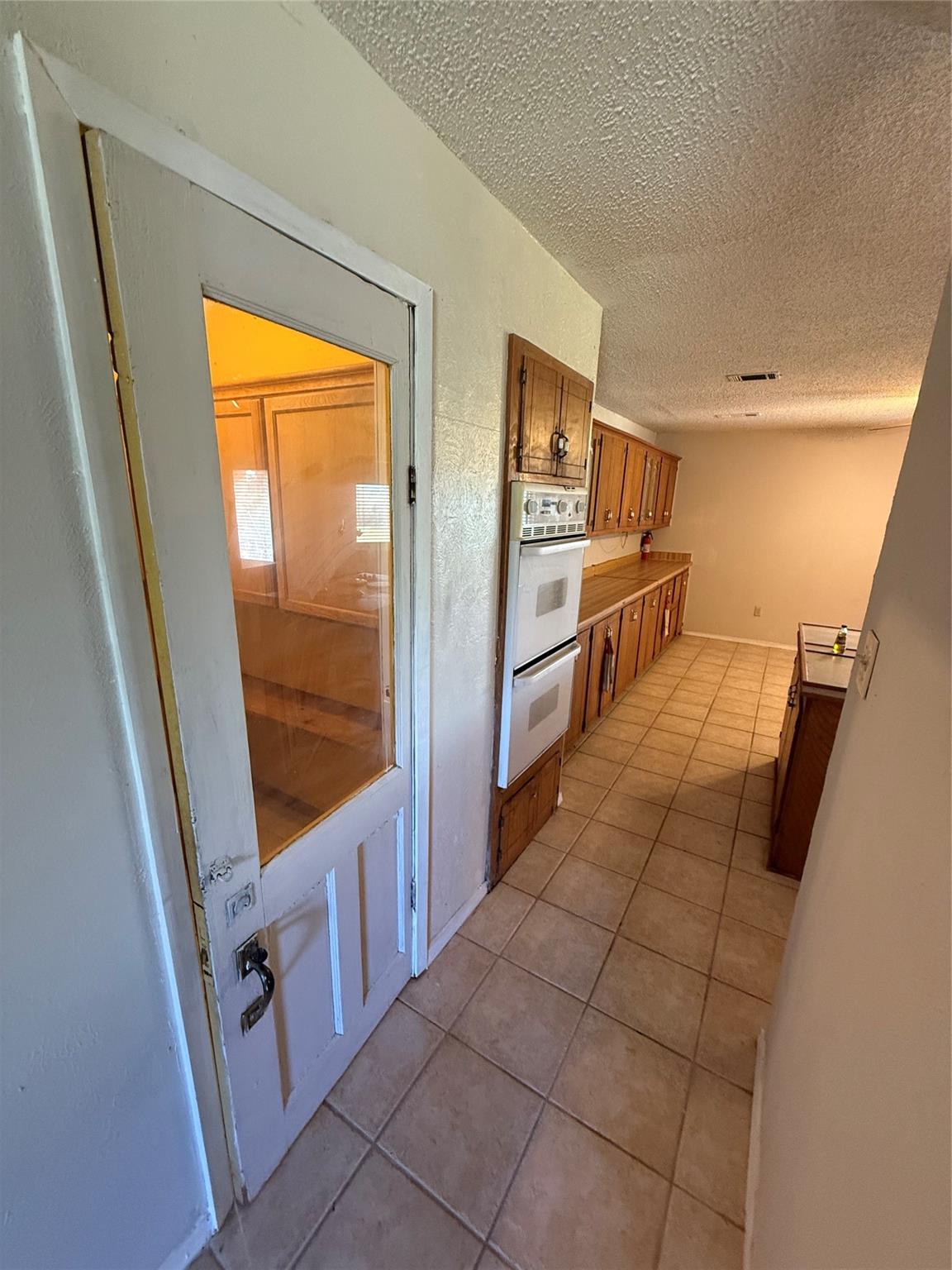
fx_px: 513
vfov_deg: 102.1
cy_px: 635
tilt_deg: -14.5
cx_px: 476
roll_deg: -2.2
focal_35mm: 14
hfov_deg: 85.7
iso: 400
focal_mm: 2.22
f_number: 2.2
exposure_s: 1/60
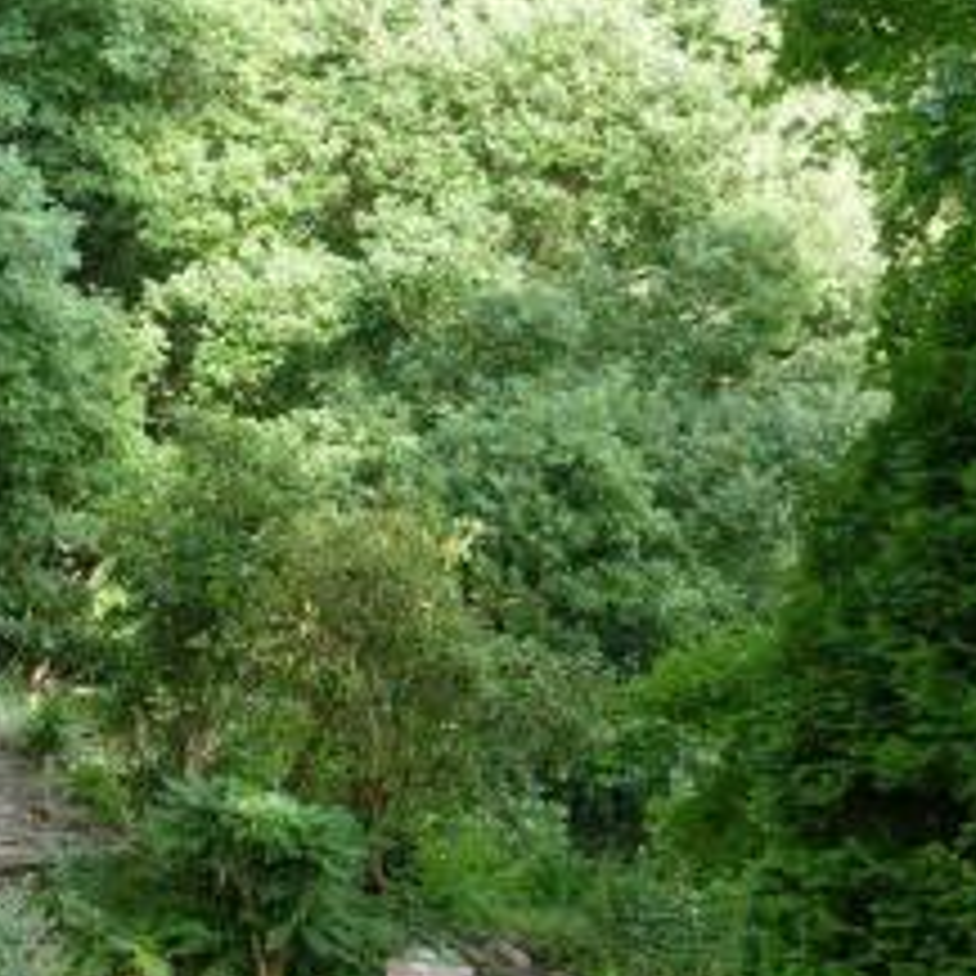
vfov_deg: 16.1
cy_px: 726
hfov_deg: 15.2
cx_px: -371
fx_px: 3445
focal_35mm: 108
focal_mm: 15.26
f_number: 3.2
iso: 200
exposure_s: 1/80
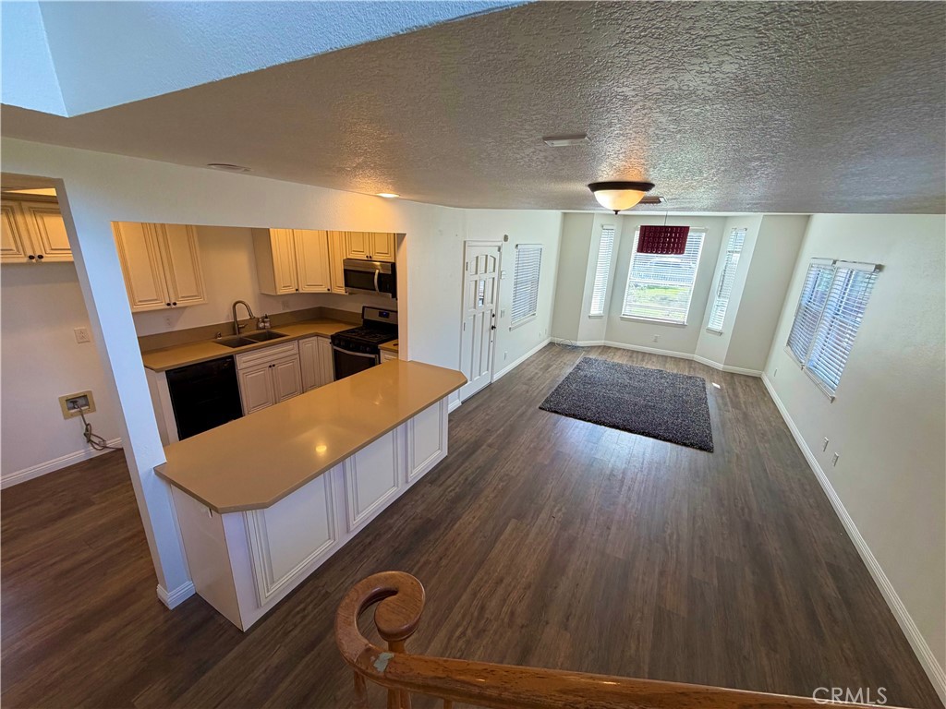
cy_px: 354
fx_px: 383
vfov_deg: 85.7
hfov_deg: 102.1
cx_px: 473
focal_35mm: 14
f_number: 2.2
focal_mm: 2.22
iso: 125
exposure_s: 1/120
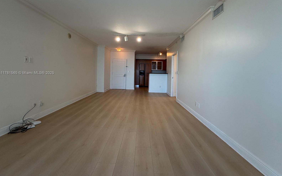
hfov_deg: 101.5
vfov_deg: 74.2
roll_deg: -0.4
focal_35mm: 15
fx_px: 115
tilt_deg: -0.1
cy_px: 73
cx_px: 140
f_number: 2.2
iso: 200
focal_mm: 2.22
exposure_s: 1/120
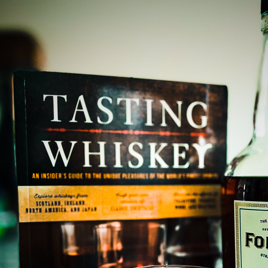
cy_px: 214
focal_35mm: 46
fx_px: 403
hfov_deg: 36.5
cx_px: 171
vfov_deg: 35.6
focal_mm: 5.1
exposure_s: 1/40
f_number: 1.6
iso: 640
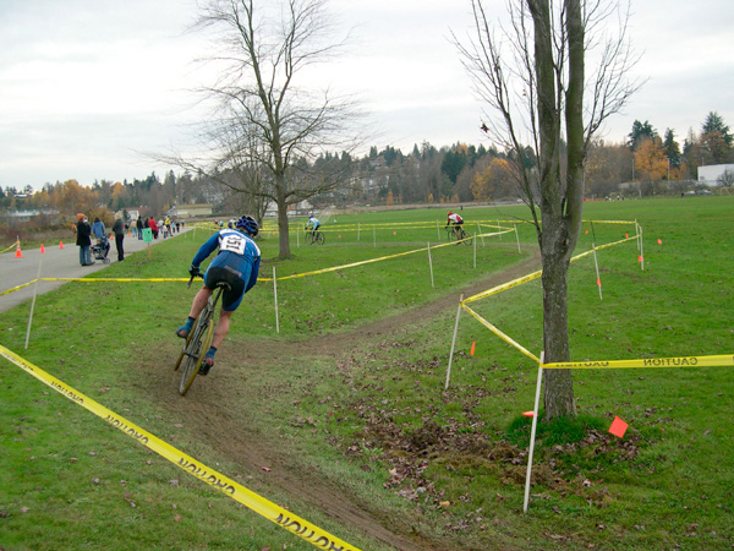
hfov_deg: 49.0
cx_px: 367
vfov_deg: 37.7
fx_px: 806
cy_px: 276
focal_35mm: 38
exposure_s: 1/169
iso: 100
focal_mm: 8
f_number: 2.8
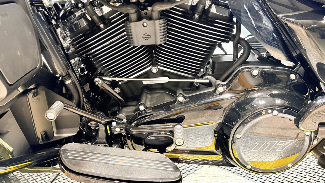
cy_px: 82
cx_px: 164
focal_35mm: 29
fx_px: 250
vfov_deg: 40.1
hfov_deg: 66.1
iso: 500
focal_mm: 5.96
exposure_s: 1/60
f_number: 1.6
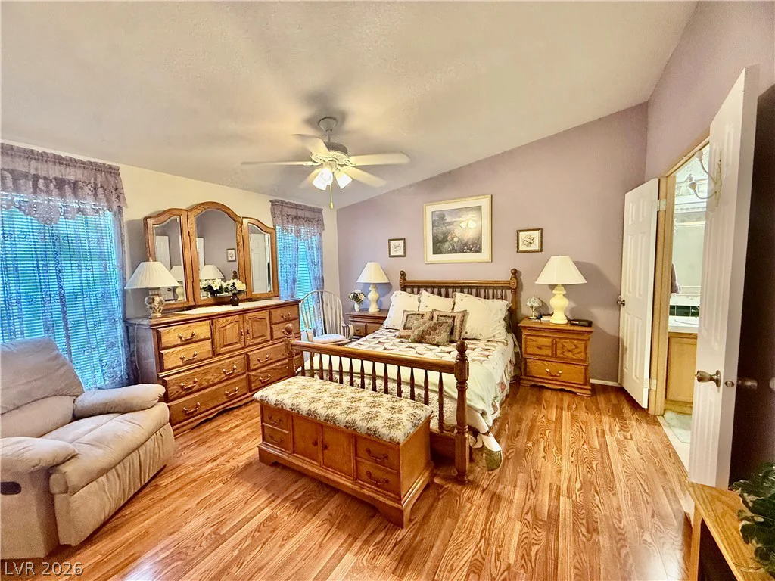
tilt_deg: -4.6
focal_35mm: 14
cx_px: 388
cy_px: 290
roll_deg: +1.5
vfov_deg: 85.7
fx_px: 313
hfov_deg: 102.1
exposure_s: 1/60
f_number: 2.2
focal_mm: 2.22
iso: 400
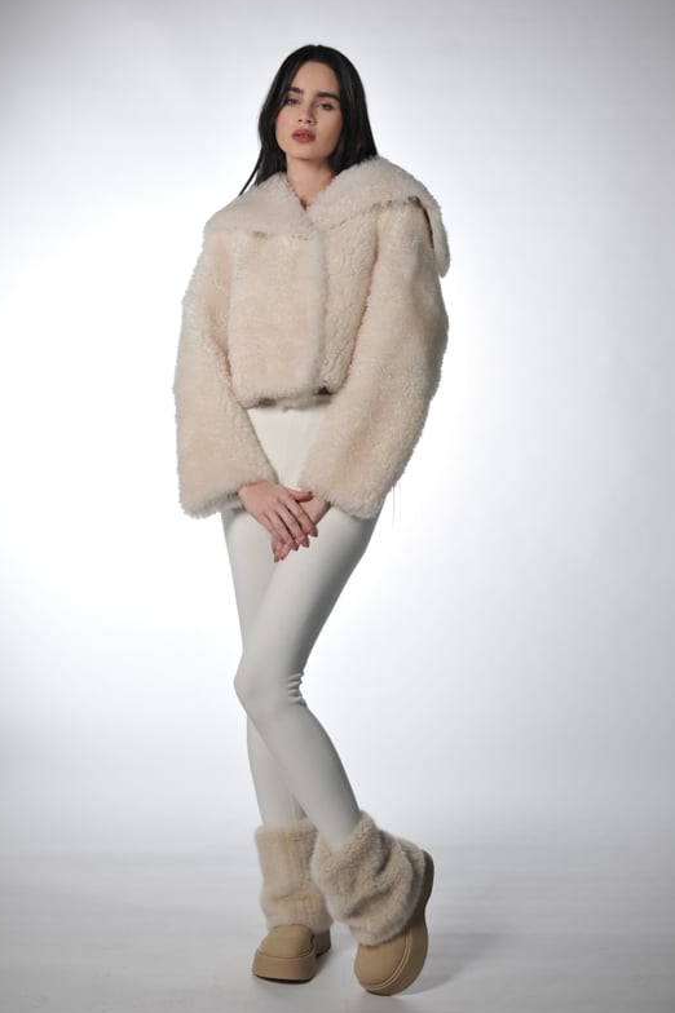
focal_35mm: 51
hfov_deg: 26.5
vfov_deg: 38.9
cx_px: 332
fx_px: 1436
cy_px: 501
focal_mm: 50
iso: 500
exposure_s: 1/250
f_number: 2.5
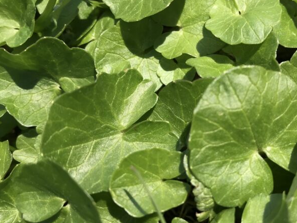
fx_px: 326
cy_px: 114
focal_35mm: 38
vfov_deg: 37.7
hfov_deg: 48.5
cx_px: 185
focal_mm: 3.99
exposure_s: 1/1030
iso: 20
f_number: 1.8
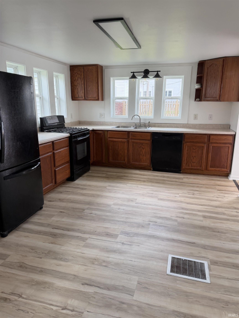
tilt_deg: -12.7
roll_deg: -1.1
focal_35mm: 24
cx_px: 120
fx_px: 221
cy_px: 159
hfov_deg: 56.8
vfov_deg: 71.6
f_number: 1.78
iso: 125
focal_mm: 6.76
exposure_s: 1/198
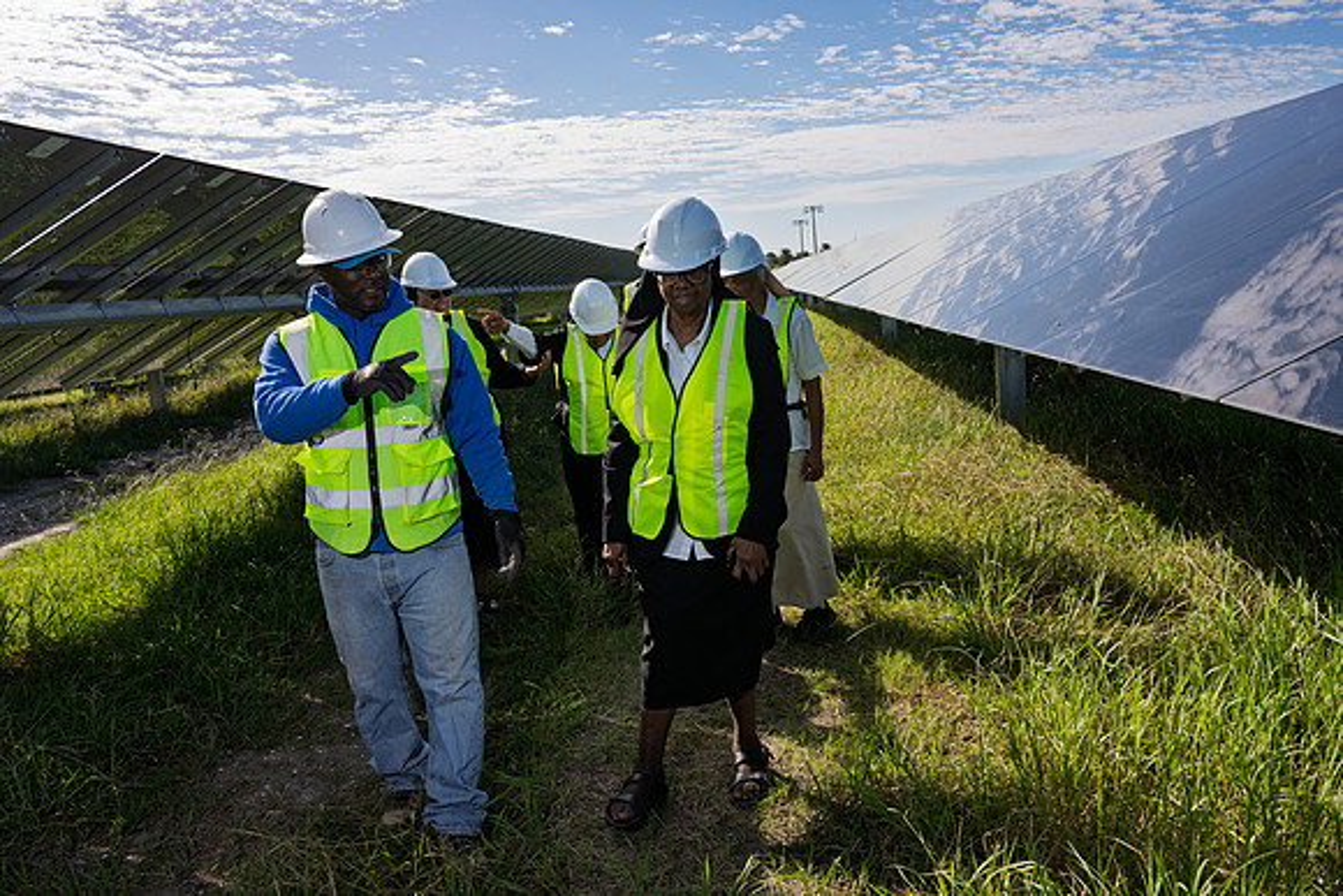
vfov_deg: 46.4
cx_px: 672
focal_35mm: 28
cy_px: 448
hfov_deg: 65.5
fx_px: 1045
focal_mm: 28
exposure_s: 1/200
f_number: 11
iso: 200
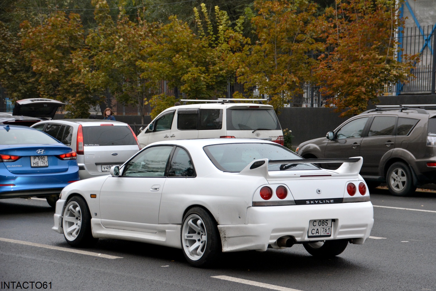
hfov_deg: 18.2
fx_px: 1363
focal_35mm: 112
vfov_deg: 12.2
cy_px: 146
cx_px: 218
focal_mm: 75
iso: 900
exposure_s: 1/500
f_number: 5
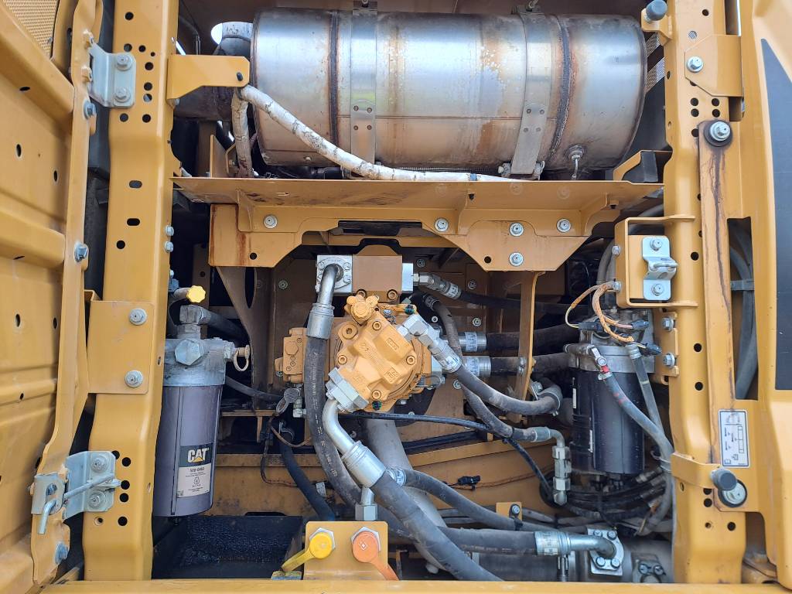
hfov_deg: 69.4
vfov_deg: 54.9
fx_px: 572
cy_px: 297
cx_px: 396
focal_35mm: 25
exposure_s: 1/50
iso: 40
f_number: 1.8
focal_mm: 4.65
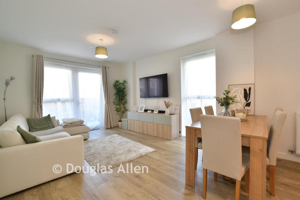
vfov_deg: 77.3
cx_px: 150
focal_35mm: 15
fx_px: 125
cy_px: 100
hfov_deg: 100.4
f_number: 8
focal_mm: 10
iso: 320
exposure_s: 1/13
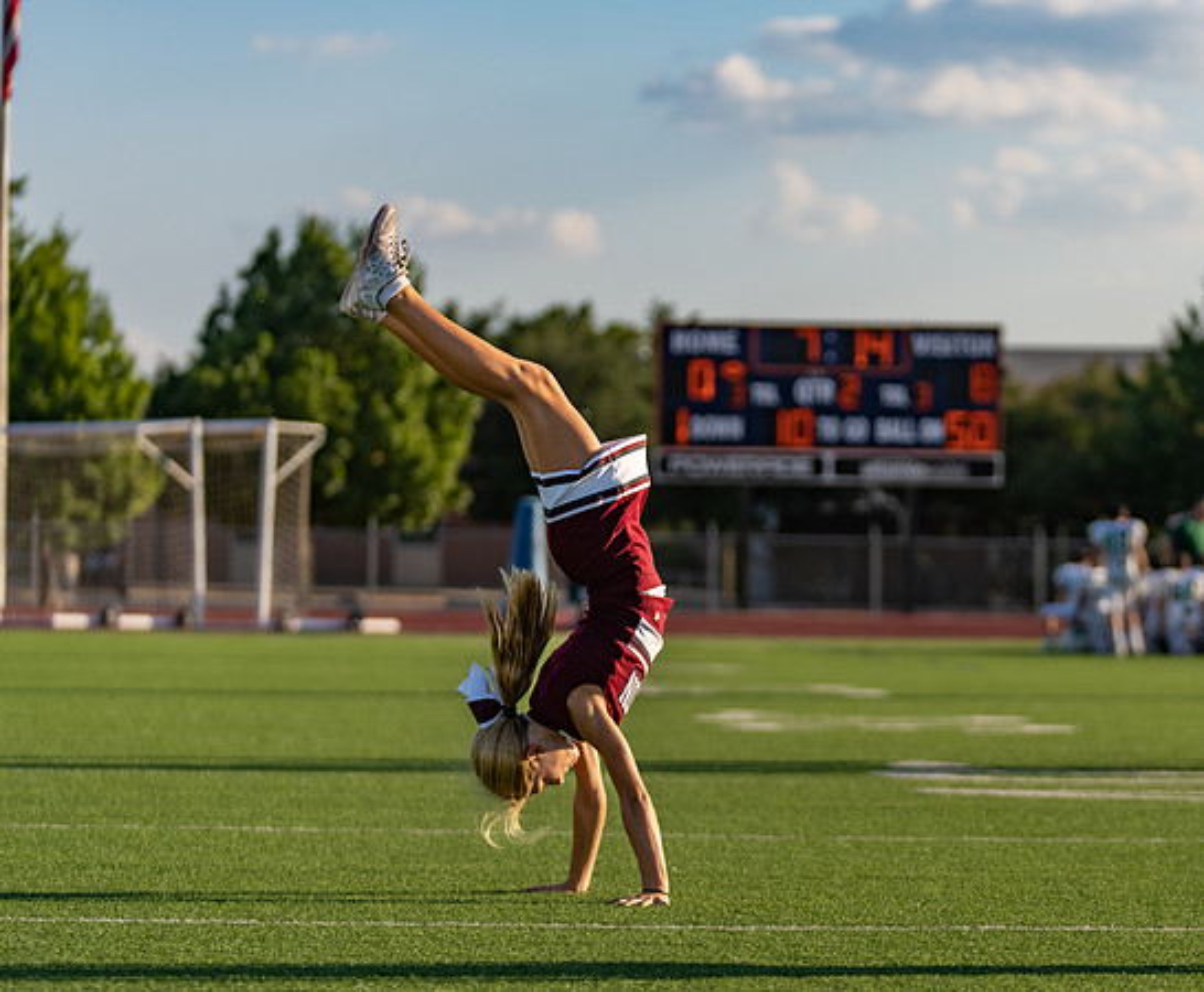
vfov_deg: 9.8
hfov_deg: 11.9
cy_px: 555
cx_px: 862
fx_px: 5785
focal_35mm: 160
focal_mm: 108
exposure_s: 1/2000
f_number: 2.8
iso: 100
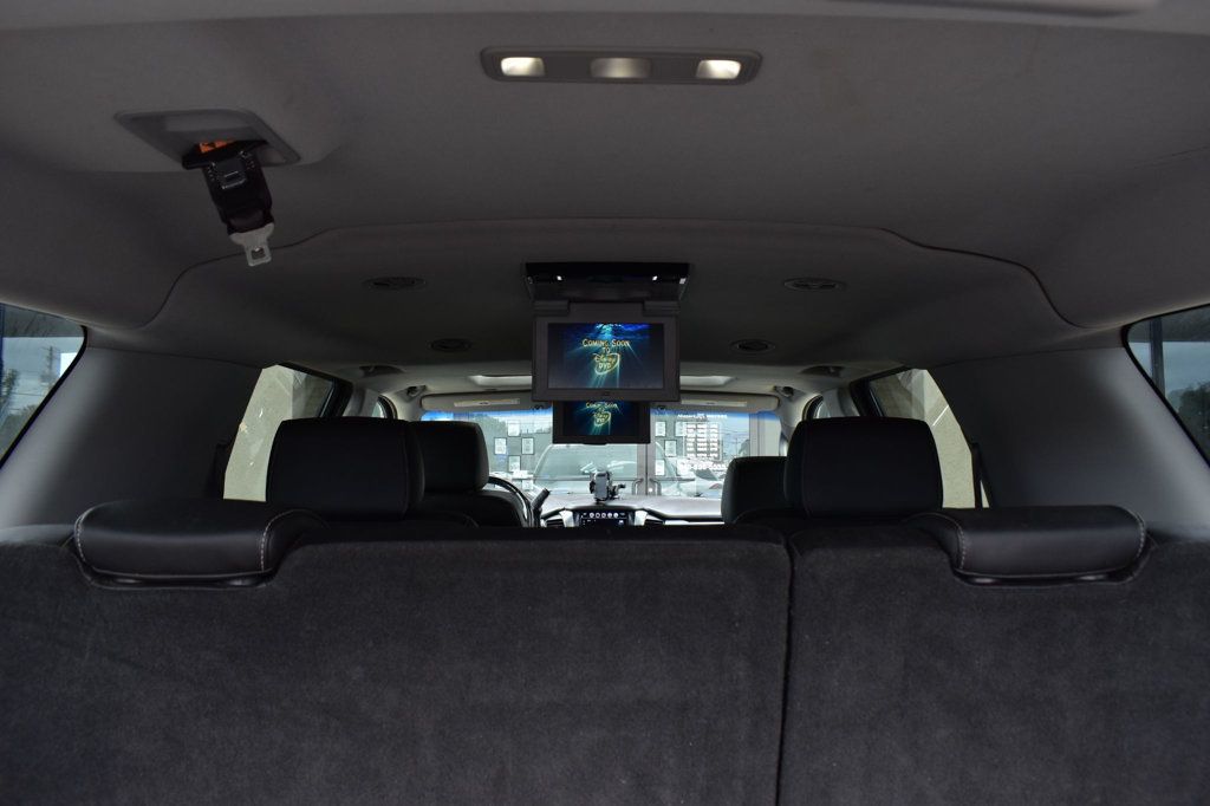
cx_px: 605
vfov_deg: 47.9
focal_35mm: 27
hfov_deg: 67.4
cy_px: 403
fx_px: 907
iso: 400
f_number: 8
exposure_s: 1/50
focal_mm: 18
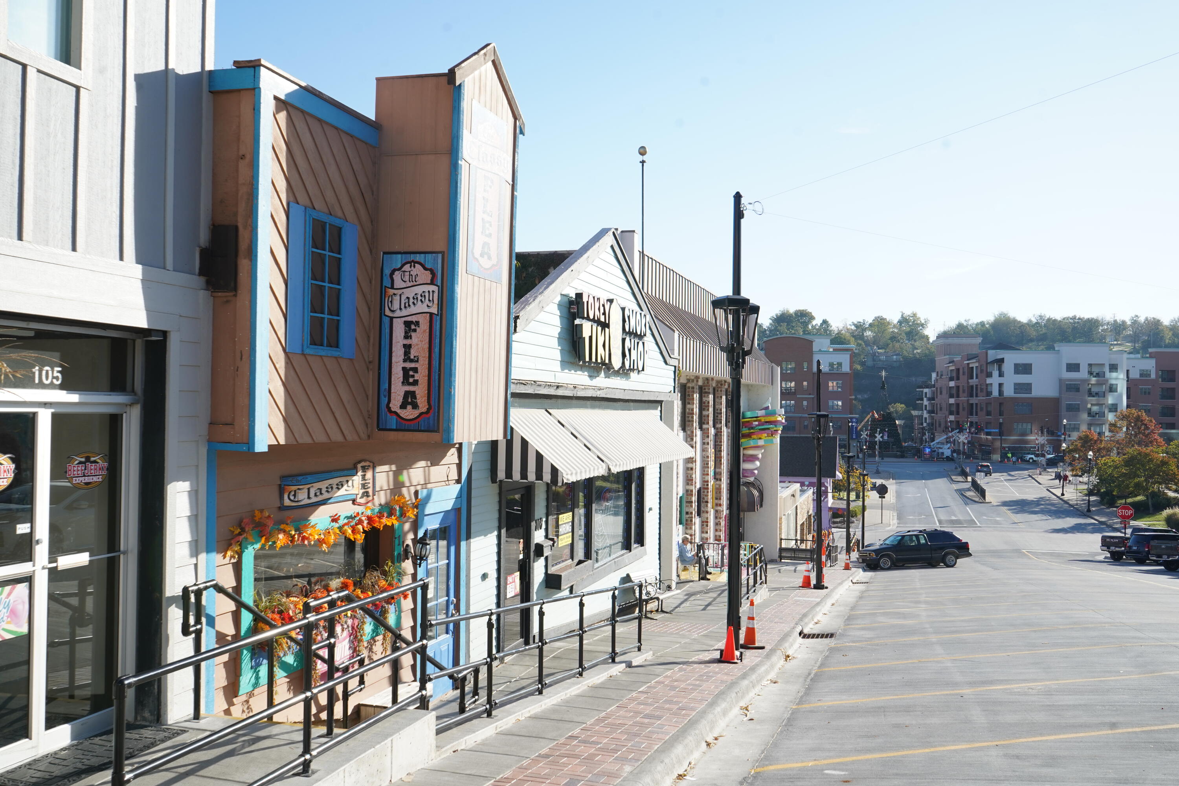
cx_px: 590
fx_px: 1048
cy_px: 393
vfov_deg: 41.1
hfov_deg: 58.7
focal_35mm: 32
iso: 320
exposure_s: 1/250
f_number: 10
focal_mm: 32
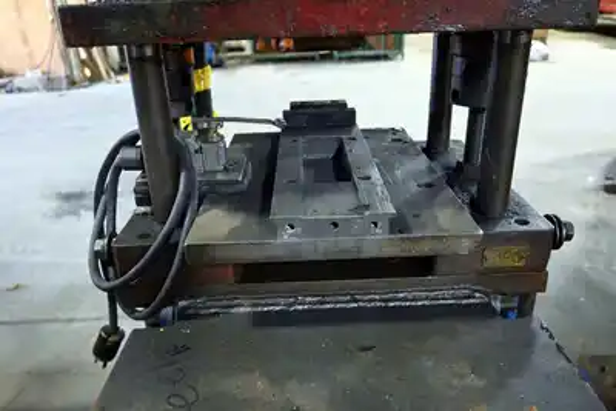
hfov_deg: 63.2
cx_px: 308
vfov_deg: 44.7
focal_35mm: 29
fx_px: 501
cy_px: 206
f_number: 3.8
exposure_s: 1/30
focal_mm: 19.5
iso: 5600
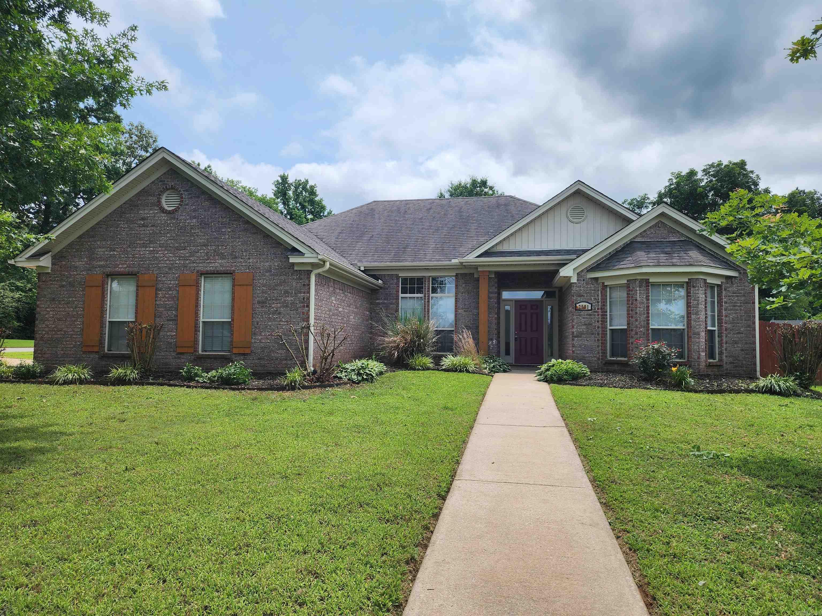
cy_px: 308
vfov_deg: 58.9
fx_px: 546
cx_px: 411
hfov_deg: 73.9
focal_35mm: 23
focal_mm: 6.4
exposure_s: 1/1563
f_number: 1.8
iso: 12
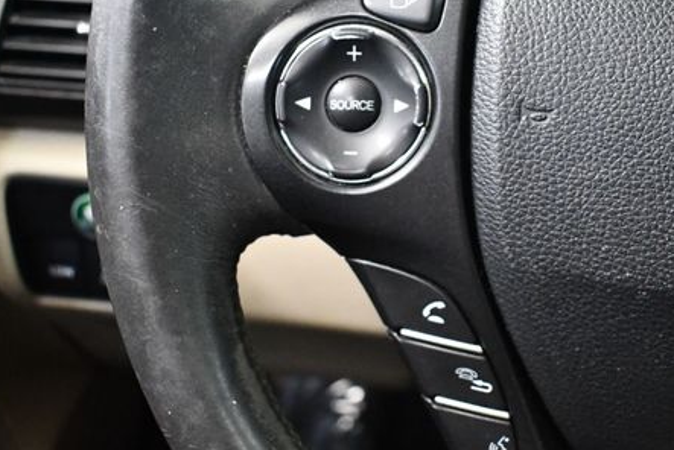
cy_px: 195
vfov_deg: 26.0
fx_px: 974
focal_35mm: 52
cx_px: 423
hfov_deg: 37.9
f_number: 3.5
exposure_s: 1/60
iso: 5000
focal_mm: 18
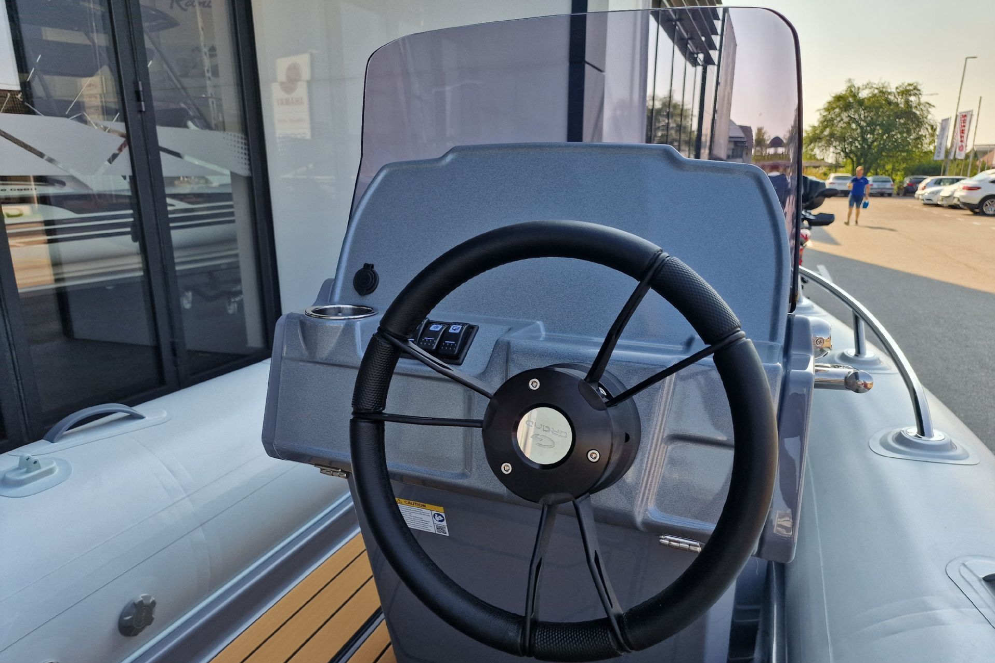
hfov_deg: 73.7
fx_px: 663
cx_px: 499
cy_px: 370
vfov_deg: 53.0
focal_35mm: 24
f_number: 1.8
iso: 50
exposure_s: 1/380
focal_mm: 6.4
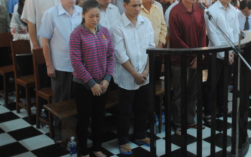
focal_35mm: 61
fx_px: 417
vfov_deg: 21.1
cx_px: 161
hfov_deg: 33.3
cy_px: 38
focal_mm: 28
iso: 800
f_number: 4.5
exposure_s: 1/25
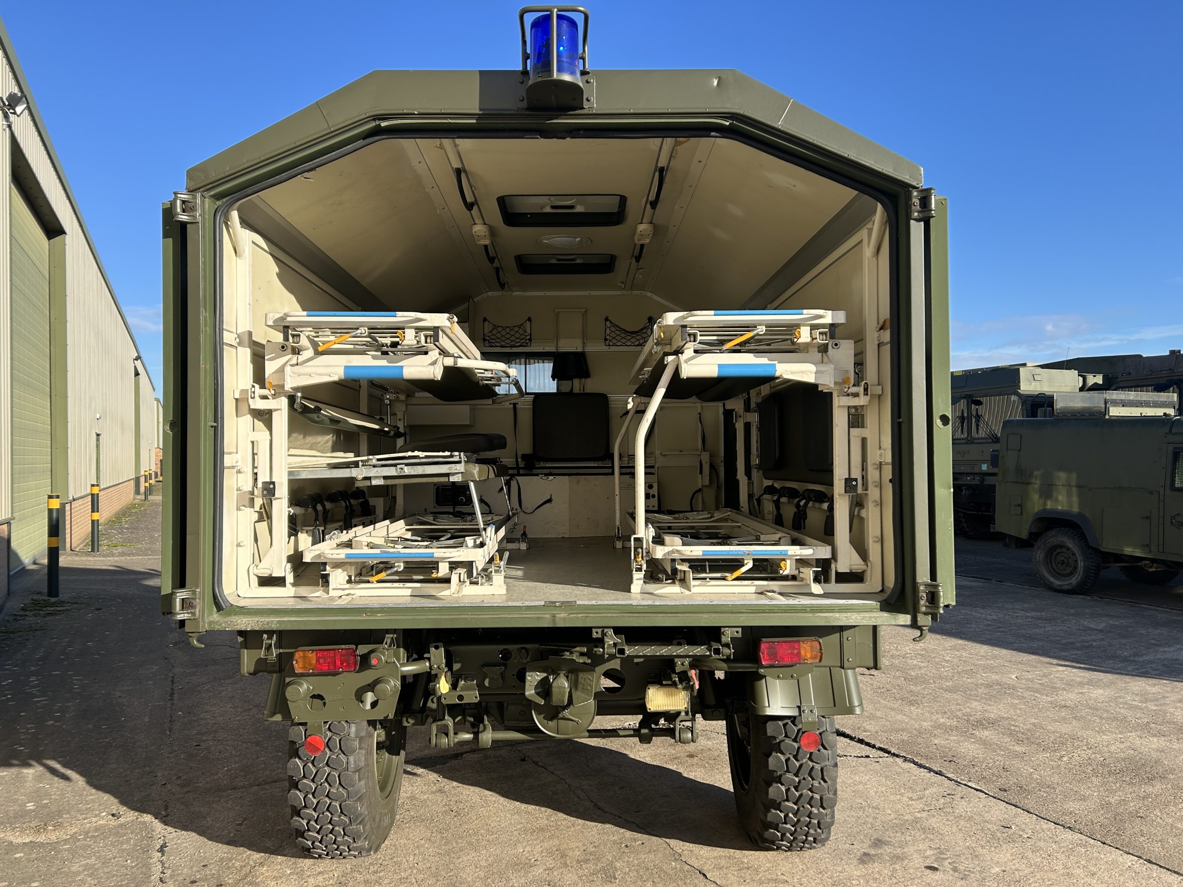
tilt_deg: +1.7
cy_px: 444
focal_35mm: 26
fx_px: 889
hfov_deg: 67.3
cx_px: 592
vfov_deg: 53.1
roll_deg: +0.4
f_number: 1.5
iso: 50
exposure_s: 1/2123
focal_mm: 5.7
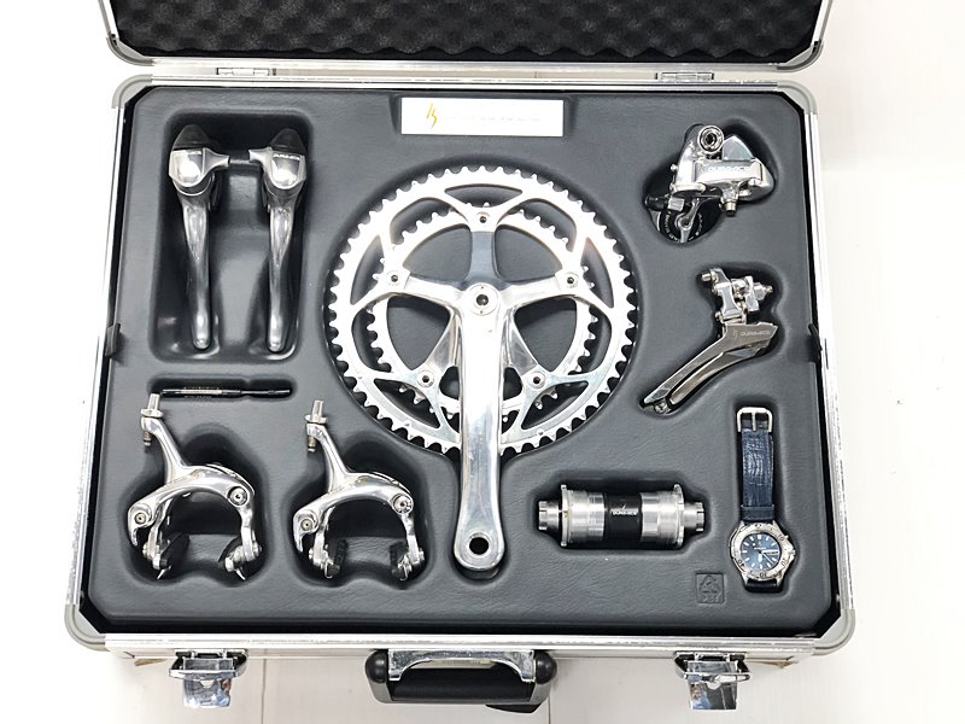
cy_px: 362
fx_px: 1450
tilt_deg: -70.8
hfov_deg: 36.8
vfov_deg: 28.0
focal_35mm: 52
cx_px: 482
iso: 160
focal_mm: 6
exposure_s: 1/33
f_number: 2.4
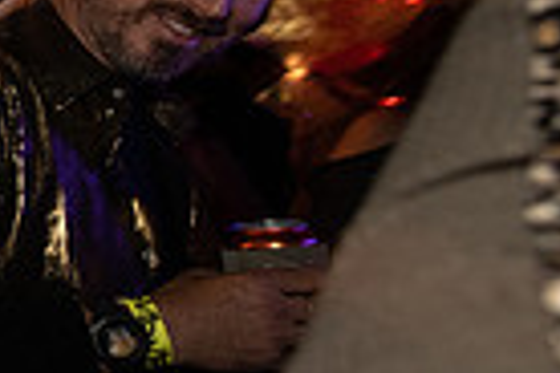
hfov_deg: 16.4
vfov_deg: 20.0
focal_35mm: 68
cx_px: -707
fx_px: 1058
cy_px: 164
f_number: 3.5
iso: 2000
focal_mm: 14
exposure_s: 1/60
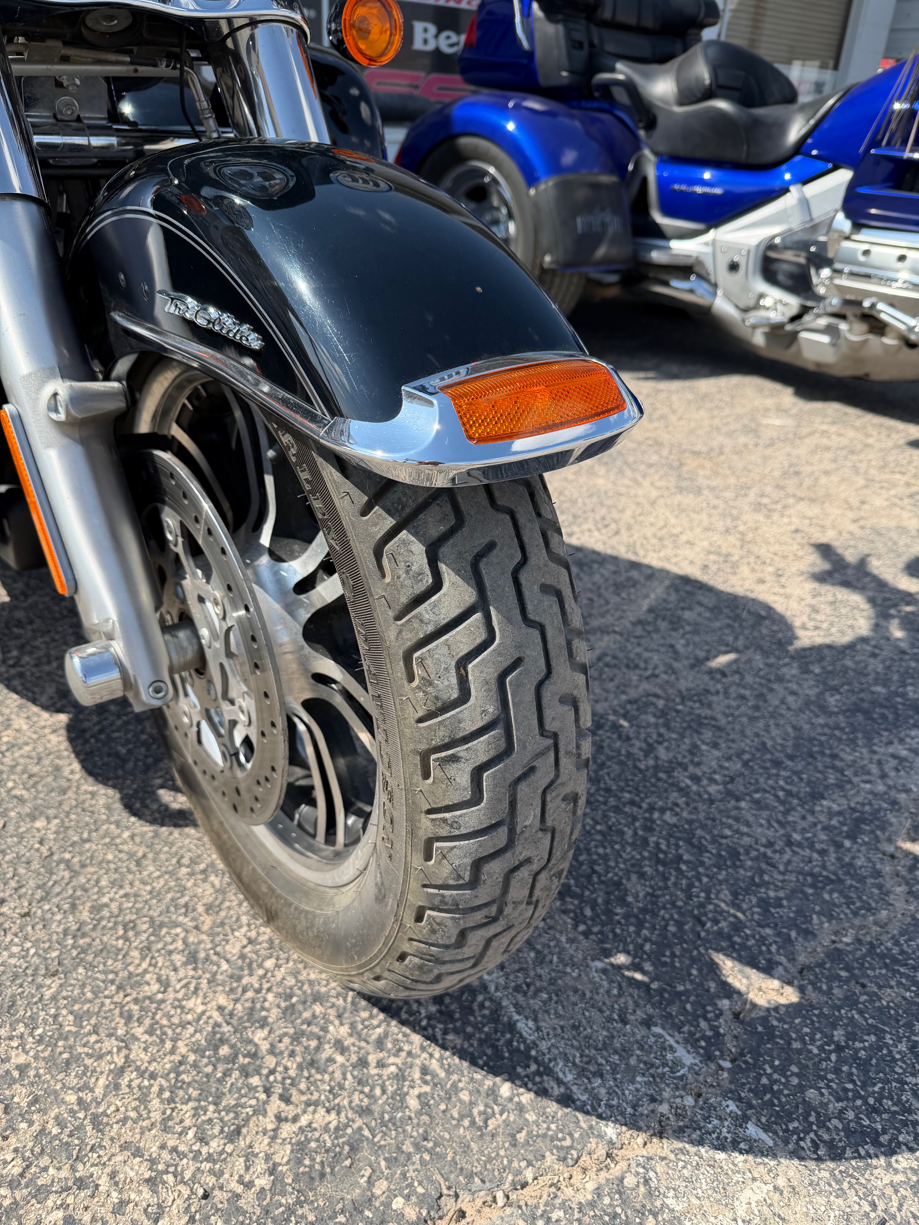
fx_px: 850
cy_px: 612
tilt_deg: -30.1
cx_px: 460
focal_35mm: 24
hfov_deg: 56.8
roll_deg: -2.2
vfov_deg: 71.6
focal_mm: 6.76
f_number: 1.78
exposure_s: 1/2703
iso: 80
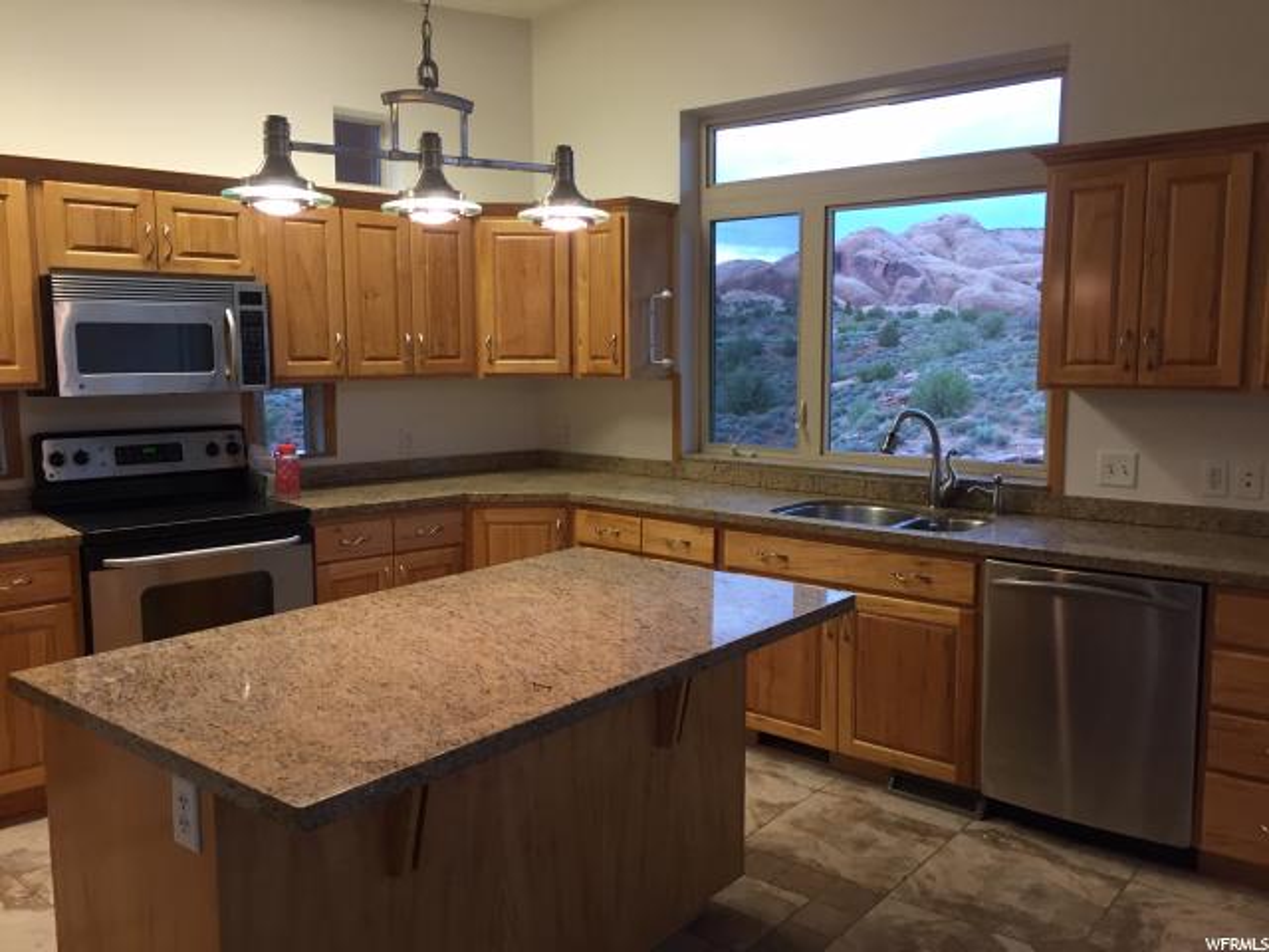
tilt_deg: -7.6
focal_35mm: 29
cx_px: 634
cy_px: 476
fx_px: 1063
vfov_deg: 48.2
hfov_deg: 61.7
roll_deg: +0.5
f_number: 2.2
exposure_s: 1/30
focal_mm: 4.15
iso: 100
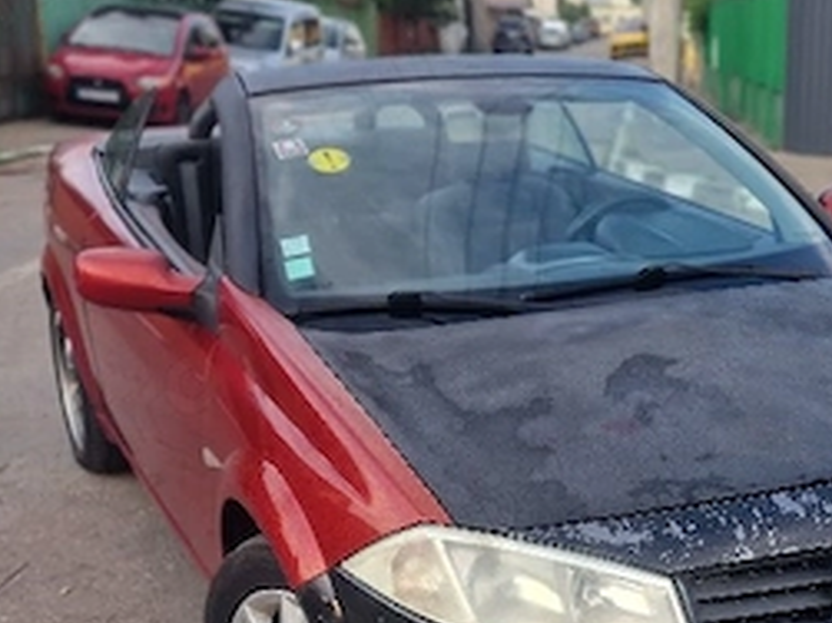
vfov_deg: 25.9
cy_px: 527
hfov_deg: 34.0
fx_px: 1321
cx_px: 653
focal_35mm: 55
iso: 50
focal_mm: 6.4
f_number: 1.8
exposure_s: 1/213
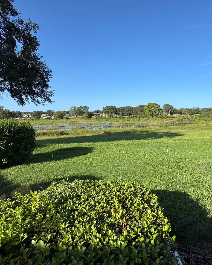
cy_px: 137
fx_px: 149
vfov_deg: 83.2
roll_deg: +0.7
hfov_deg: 70.5
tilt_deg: -8.5
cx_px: 120
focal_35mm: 19
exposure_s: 1/1370
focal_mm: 2.22
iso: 50
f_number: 2.2
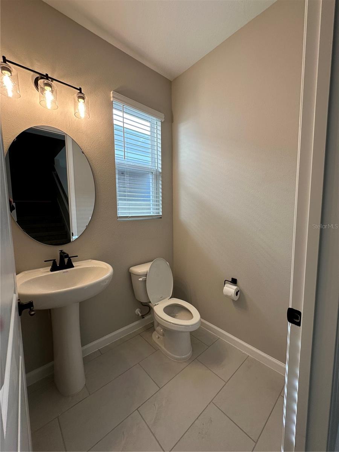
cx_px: 170
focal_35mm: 14
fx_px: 183
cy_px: 226
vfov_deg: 102.1
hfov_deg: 85.7
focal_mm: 2.22
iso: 100
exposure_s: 1/120
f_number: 2.2
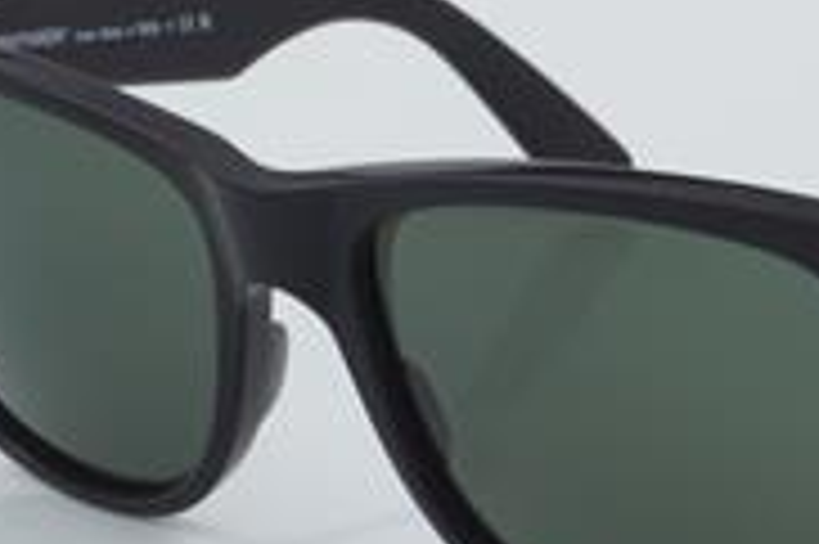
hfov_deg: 12.4
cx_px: 652
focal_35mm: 165
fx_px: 3750
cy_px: 337
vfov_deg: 8.3
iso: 100
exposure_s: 1/4
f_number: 32
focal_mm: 50
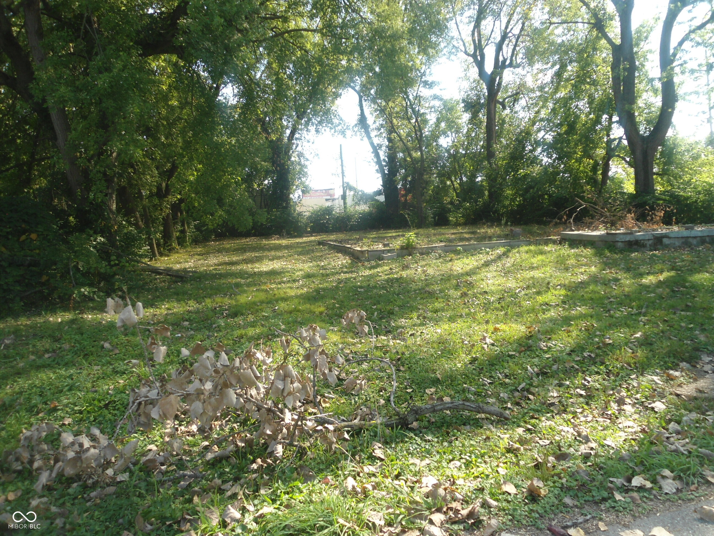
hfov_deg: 67.3
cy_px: 268
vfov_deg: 53.1
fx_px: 536
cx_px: 357
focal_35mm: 26
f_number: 2.8
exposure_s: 1/250
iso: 80
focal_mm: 4.7
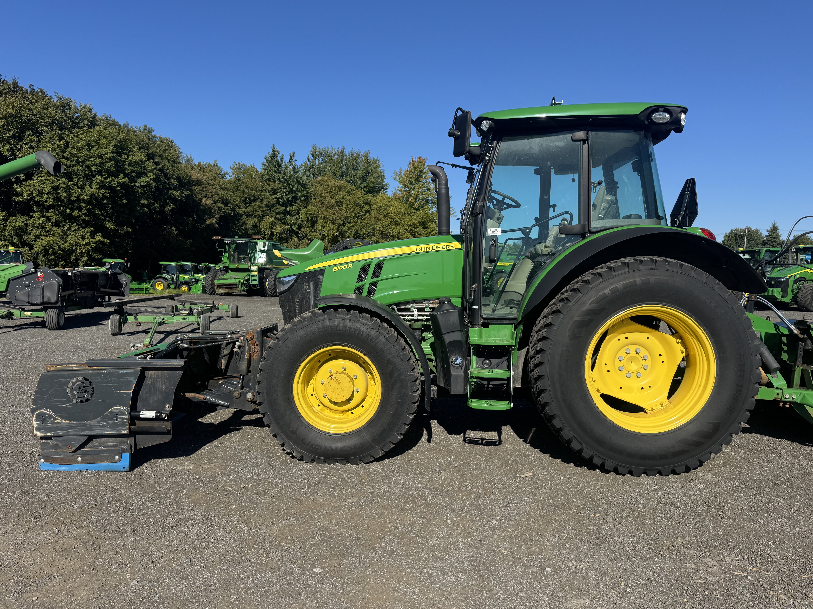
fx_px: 564
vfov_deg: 56.8
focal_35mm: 24
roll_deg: +0.5
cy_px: 304
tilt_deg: -2.4
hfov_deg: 71.6
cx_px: 406
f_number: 1.78
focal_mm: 6.76
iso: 80
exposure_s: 1/4310
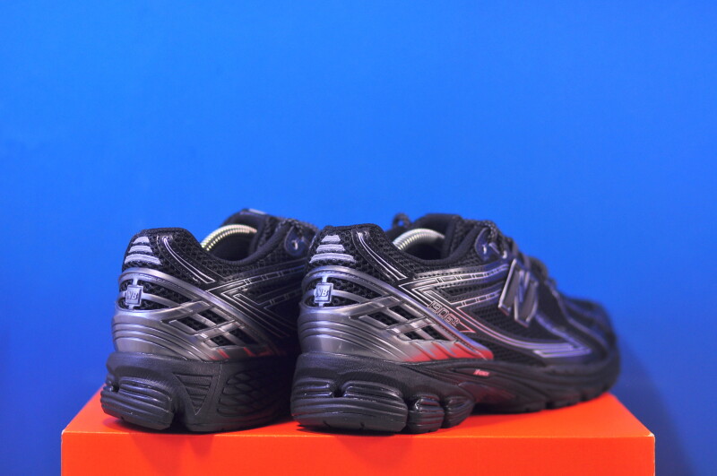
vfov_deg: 18.1
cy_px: 238
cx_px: 358
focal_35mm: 75
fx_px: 1492
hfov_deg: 27.0
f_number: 2.2
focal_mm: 50
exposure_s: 1/320
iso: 250
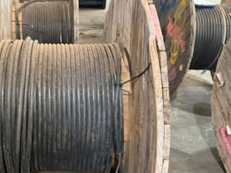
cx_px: 57
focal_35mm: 46
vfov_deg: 31.3
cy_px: 110
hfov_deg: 40.1
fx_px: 307
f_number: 1.8
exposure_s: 1/50
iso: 250
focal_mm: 3
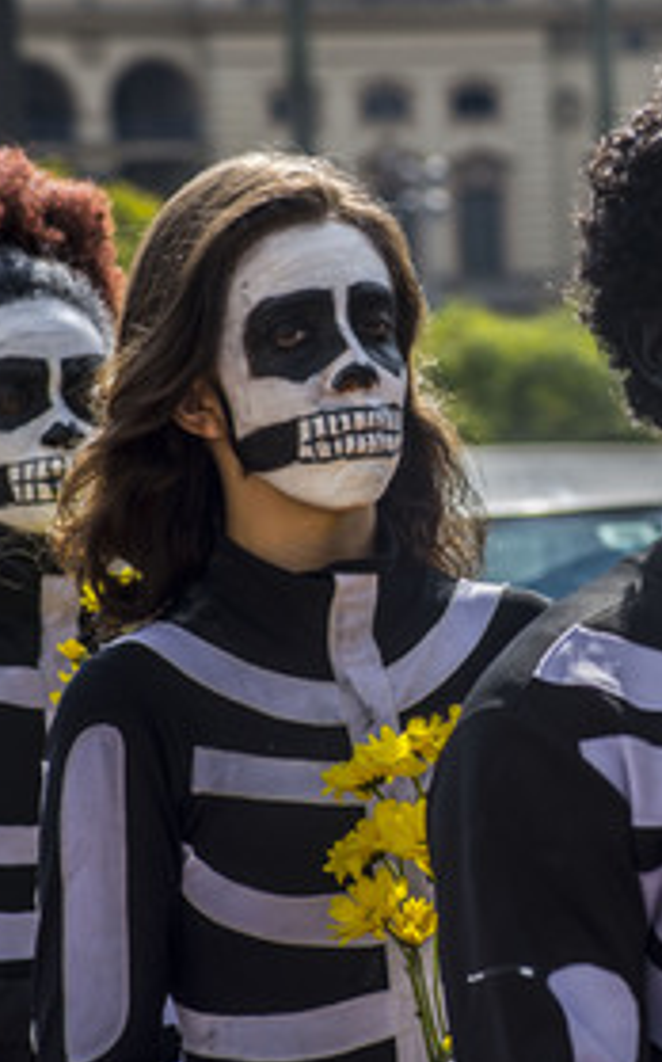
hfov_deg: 6.1
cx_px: 554
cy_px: 529
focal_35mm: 214
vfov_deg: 9.8
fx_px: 6187
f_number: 9
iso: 100
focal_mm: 130
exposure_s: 1/400
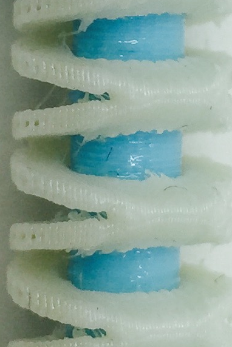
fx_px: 1661
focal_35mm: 172
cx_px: 202
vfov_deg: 11.8
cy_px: -27
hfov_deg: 8.0
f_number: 2.2
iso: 32
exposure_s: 1/638
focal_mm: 4.15
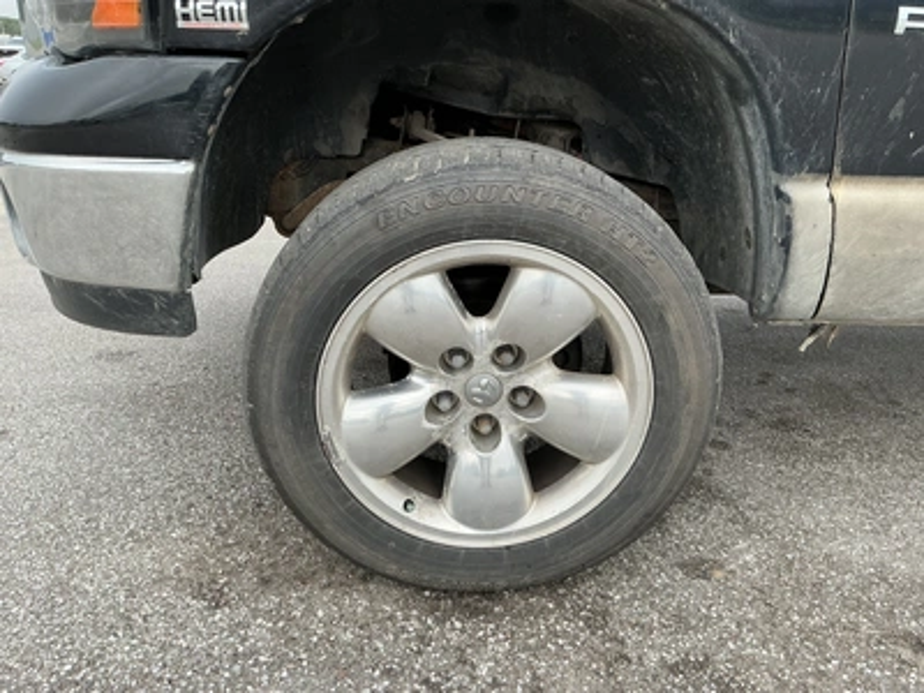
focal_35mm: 28
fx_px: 747
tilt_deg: -19.3
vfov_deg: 49.7
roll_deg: -2.4
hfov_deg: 63.4
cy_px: 346
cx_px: 462
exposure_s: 1/344
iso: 25
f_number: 1.8
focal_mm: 3
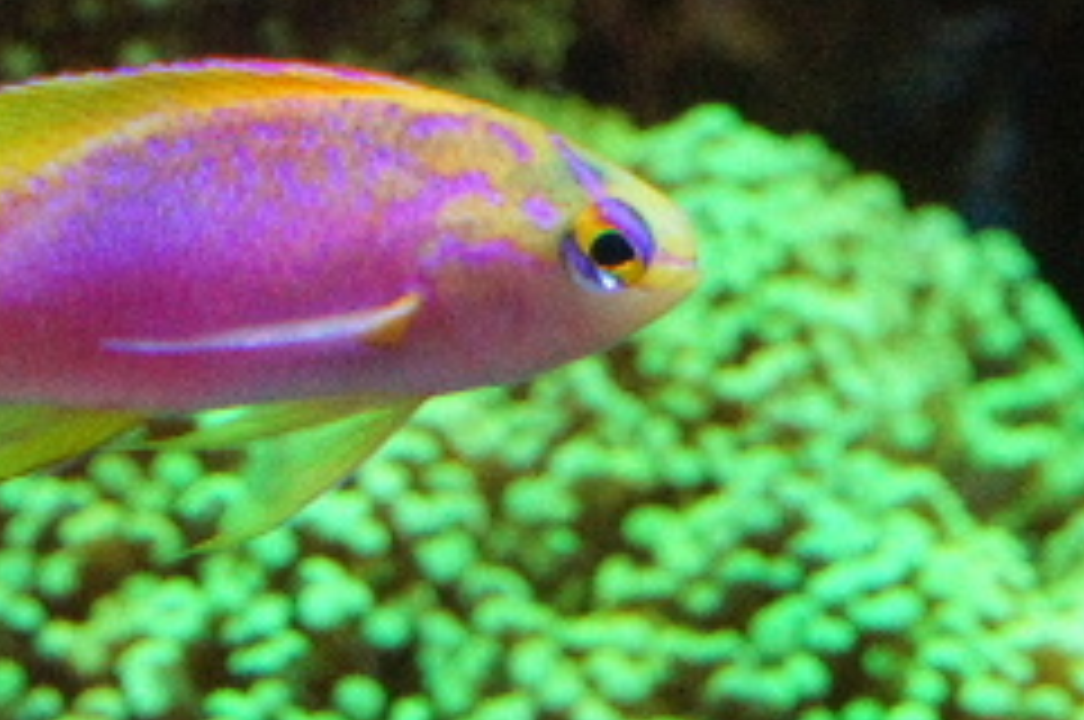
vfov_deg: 10.0
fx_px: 4120
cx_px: 292
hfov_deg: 14.9
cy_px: 234
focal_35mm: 137
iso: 6400
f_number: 11
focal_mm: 50
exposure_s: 1/160
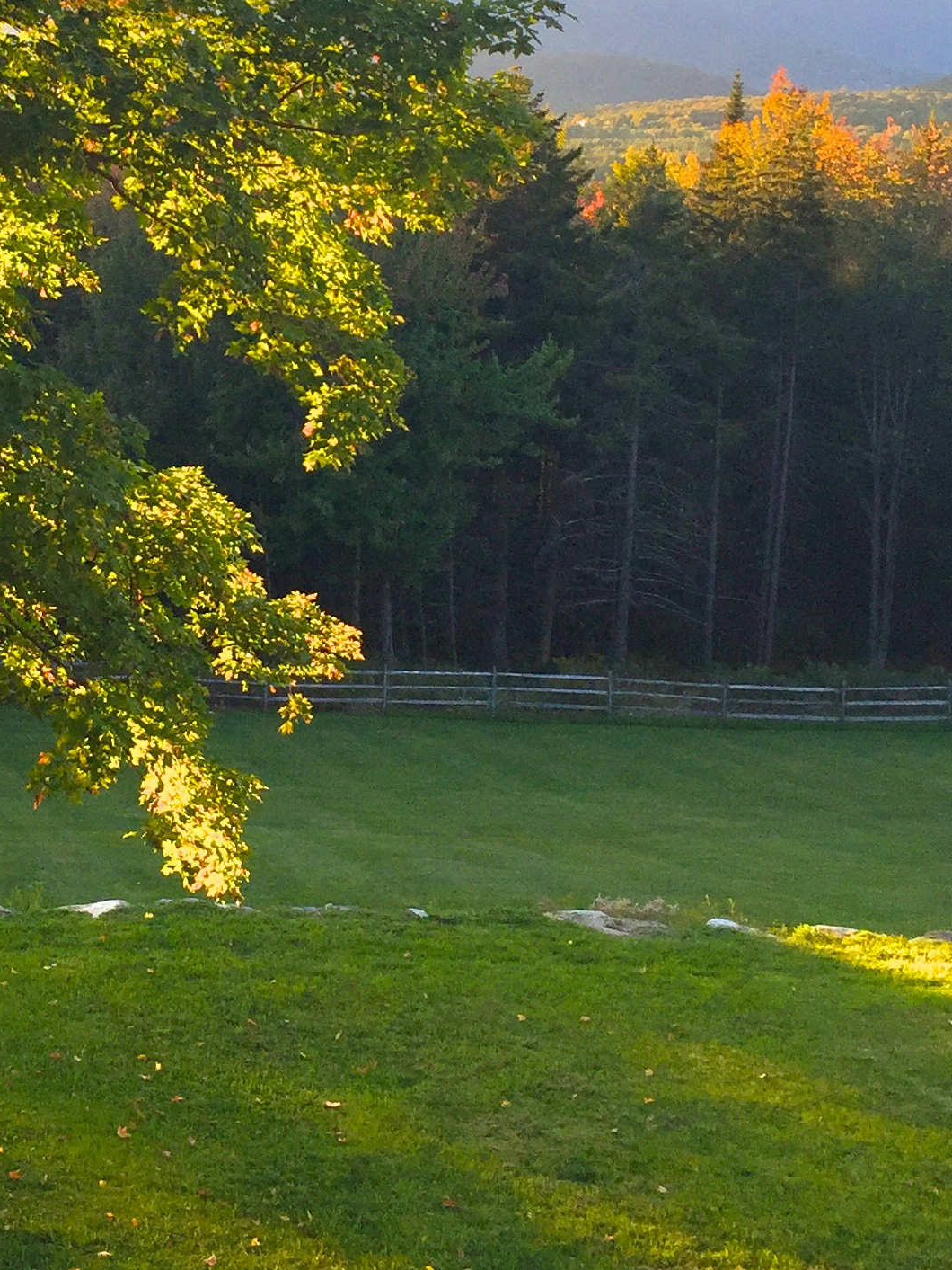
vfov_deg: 28.4
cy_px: 273
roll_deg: -1.4
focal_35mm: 67
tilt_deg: -5.3
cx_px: 140
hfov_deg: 21.6
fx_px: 2456
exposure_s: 1/332
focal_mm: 4.15
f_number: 2.2
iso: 32
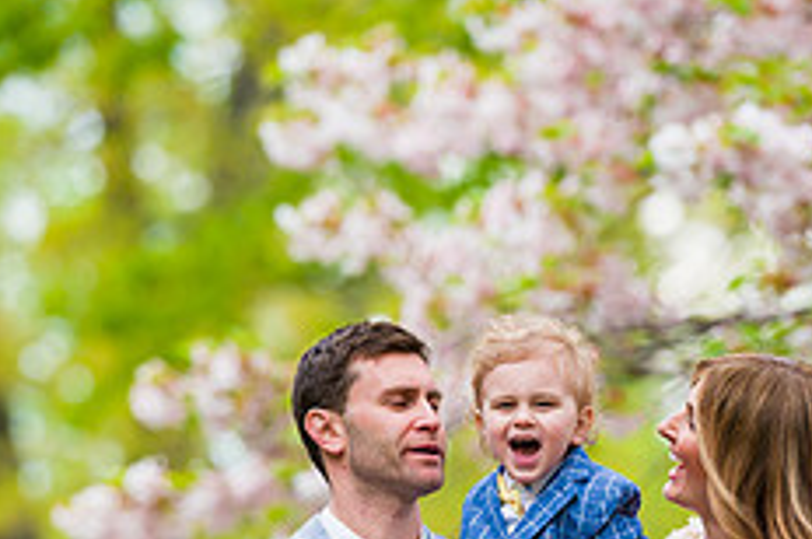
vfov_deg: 2.7
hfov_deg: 4.1
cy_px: 490
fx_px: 11284
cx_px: 444
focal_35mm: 501
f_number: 4
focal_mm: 200
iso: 200
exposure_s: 1/400
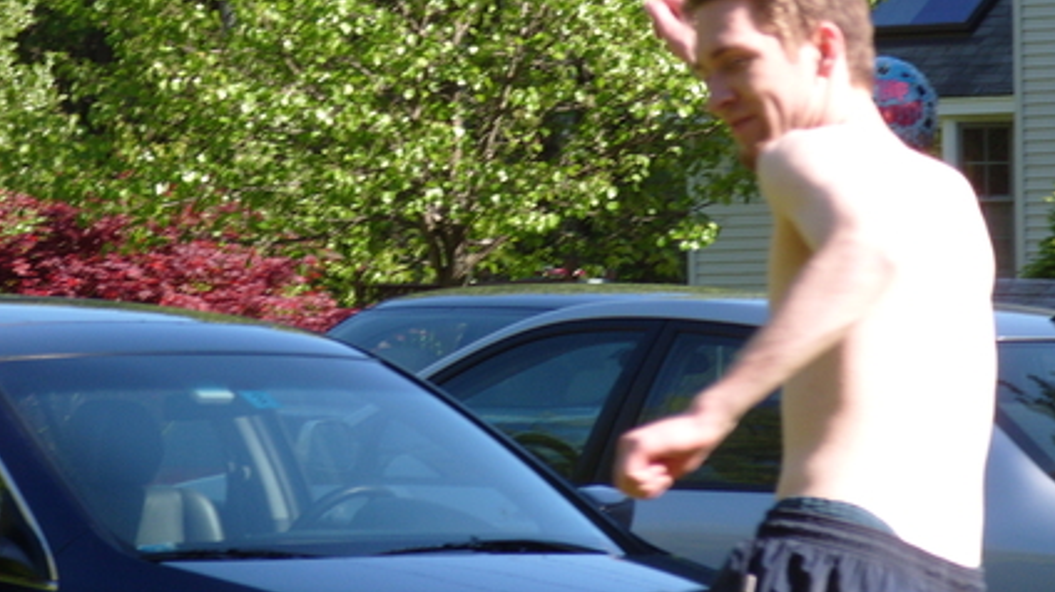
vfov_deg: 4.2
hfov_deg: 7.5
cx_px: 440
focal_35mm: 288
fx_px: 8053
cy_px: 52
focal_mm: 39
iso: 80
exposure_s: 1/350
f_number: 4.9
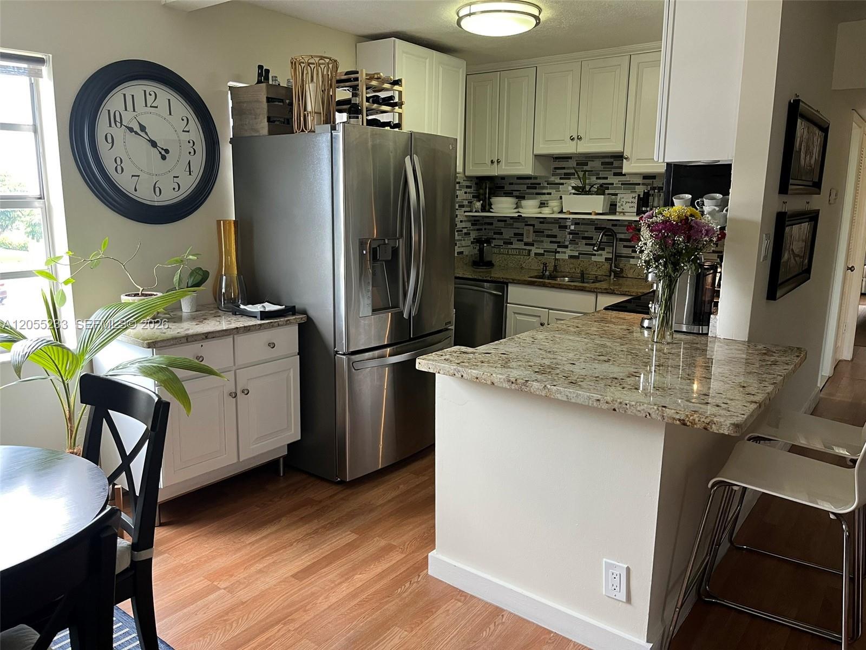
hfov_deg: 67.3
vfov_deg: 53.1
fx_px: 650
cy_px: 325
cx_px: 433
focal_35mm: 26
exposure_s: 1/60
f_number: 1.6
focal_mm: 5.1
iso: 200
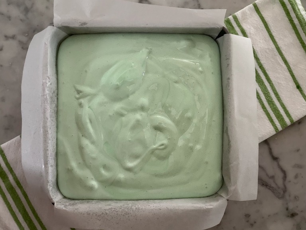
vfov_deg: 46.8
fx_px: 265
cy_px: 115
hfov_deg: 60.0
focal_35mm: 30
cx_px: 153
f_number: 1.9
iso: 400
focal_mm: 2.71
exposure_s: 1/30
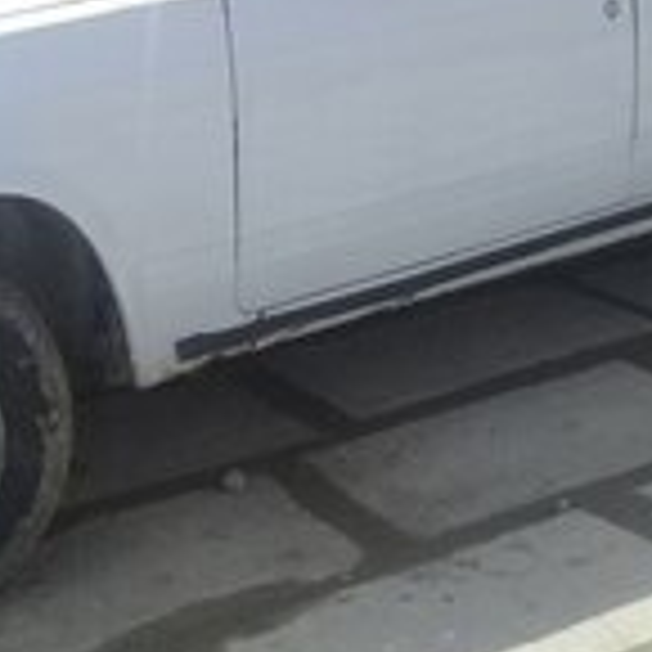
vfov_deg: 17.5
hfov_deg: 18.5
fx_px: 2003
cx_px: 319
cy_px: -148
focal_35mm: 94
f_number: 2.2
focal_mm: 3.3
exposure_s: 1/1302
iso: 50
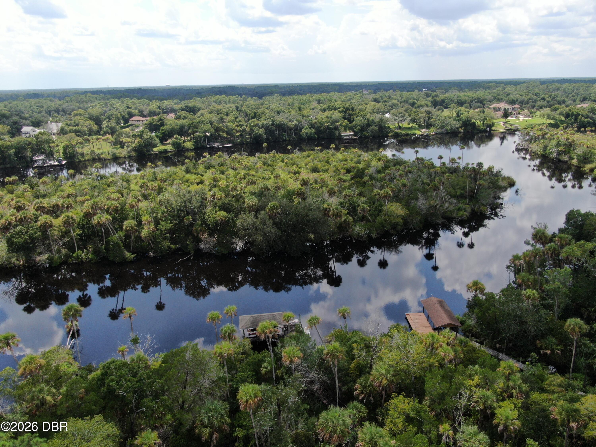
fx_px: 413
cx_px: 298
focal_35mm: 24
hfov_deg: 71.6
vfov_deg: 56.8
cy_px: 224
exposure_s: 1/1000
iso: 100
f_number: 2.8
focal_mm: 4.39
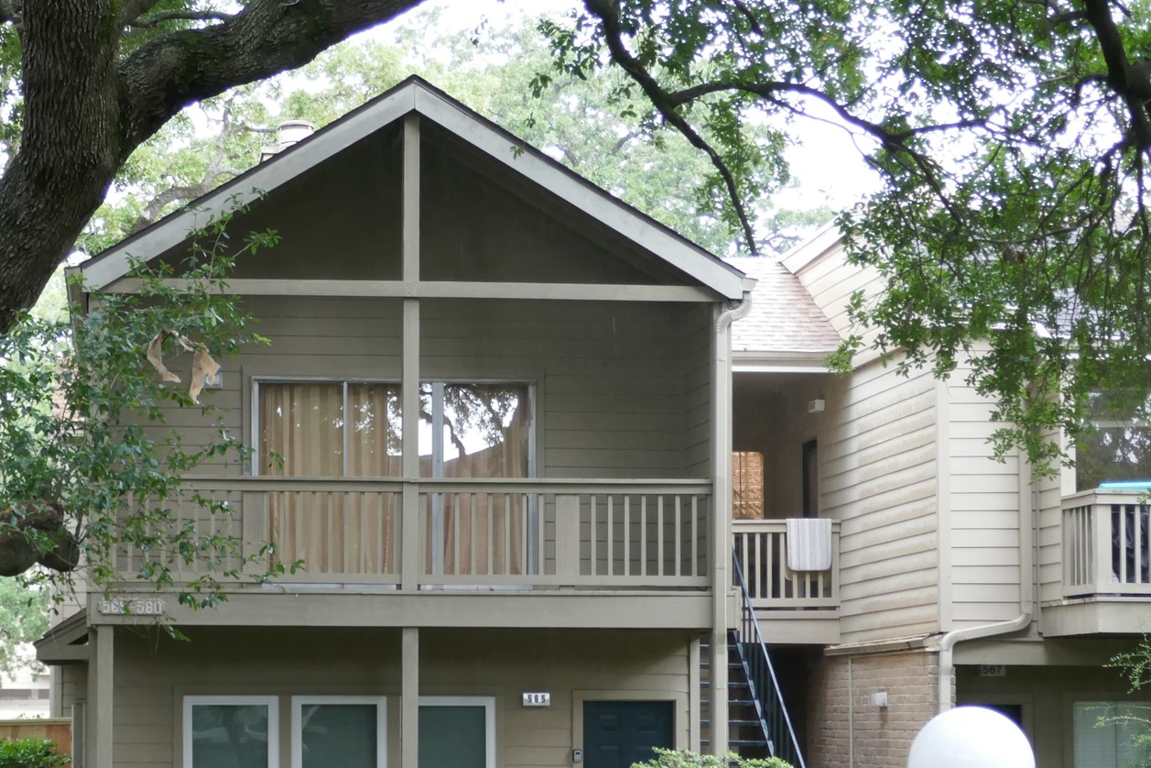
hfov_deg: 26.3
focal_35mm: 76
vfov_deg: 17.9
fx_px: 2430
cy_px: 563
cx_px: 289
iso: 640
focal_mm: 16.2
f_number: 3.9
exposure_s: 1/80
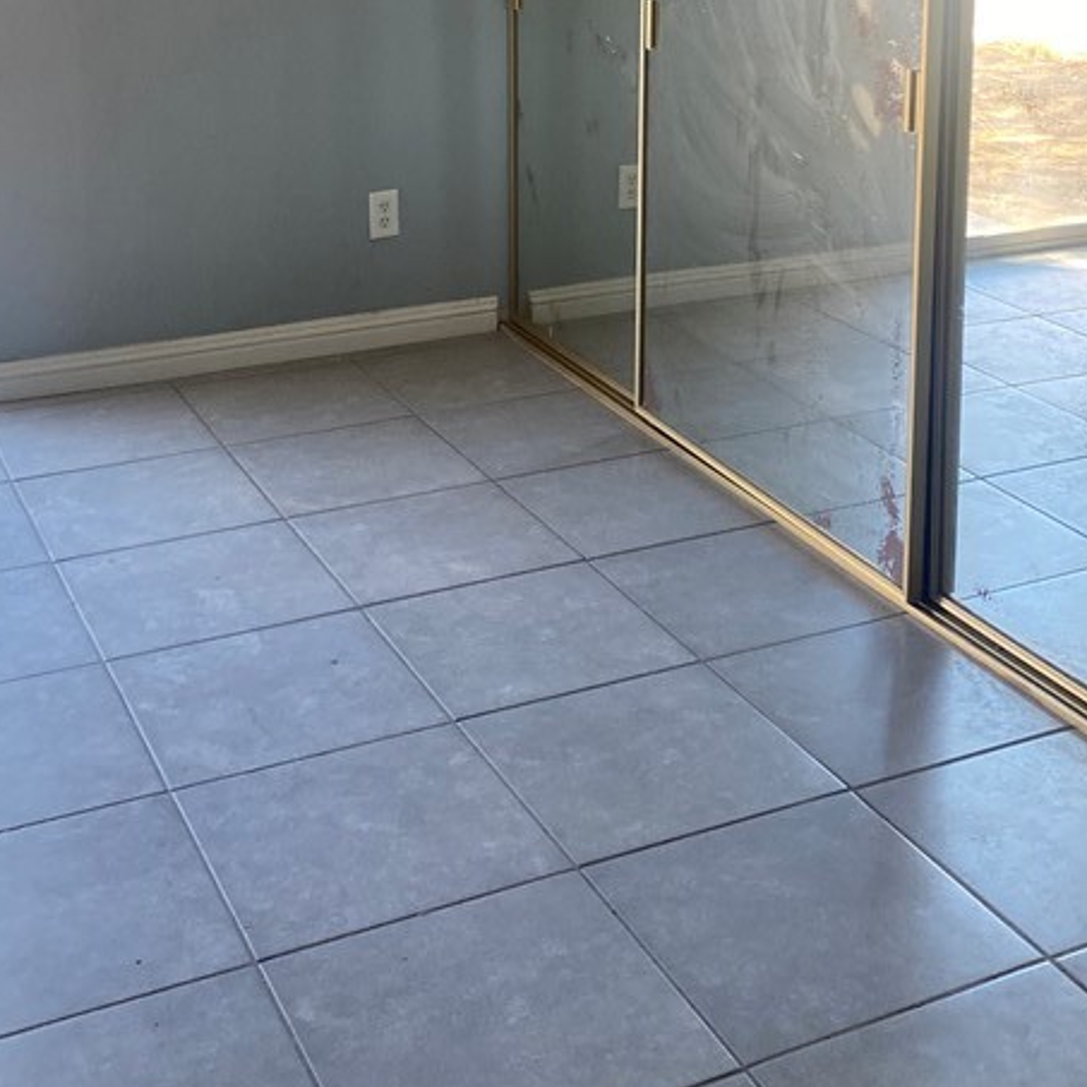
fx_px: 1847
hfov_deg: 32.7
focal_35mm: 52
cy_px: 36
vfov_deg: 30.8
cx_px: 638
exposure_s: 1/120
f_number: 1.8
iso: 80
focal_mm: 4.25
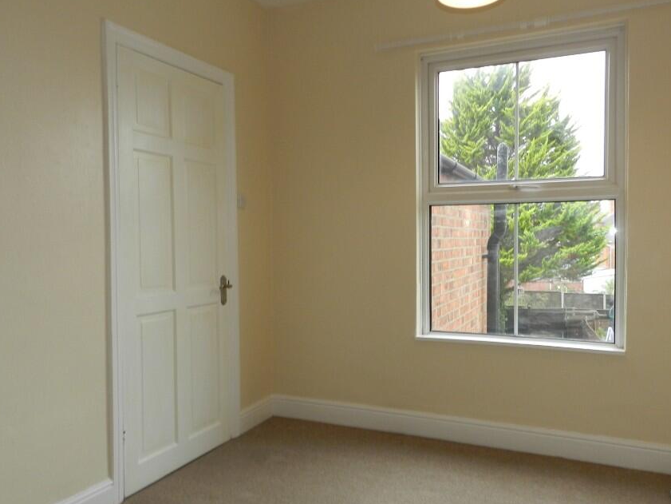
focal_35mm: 28
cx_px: 363
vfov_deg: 49.8
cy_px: 252
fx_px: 543
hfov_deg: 63.3
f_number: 3.4
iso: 160
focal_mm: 4
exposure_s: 1/80
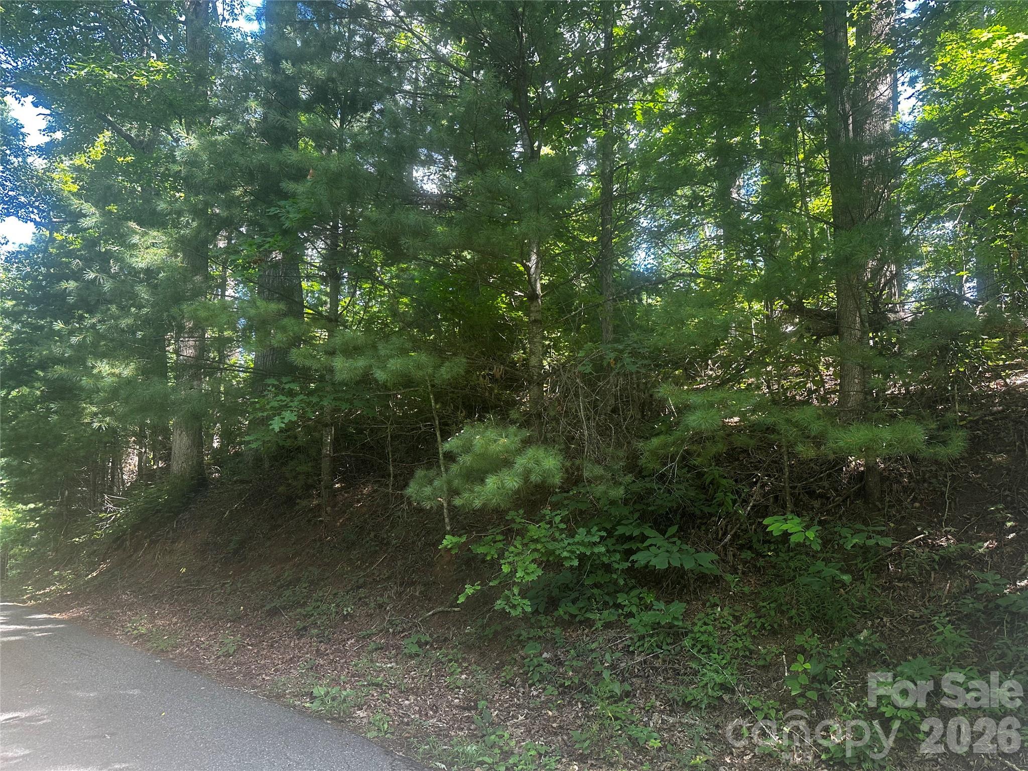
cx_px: 514
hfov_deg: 71.6
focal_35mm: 24
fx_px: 713
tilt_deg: +6.5
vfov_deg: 56.8
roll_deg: -1.5
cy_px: 386
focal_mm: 6.86
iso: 100
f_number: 1.78
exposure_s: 1/121
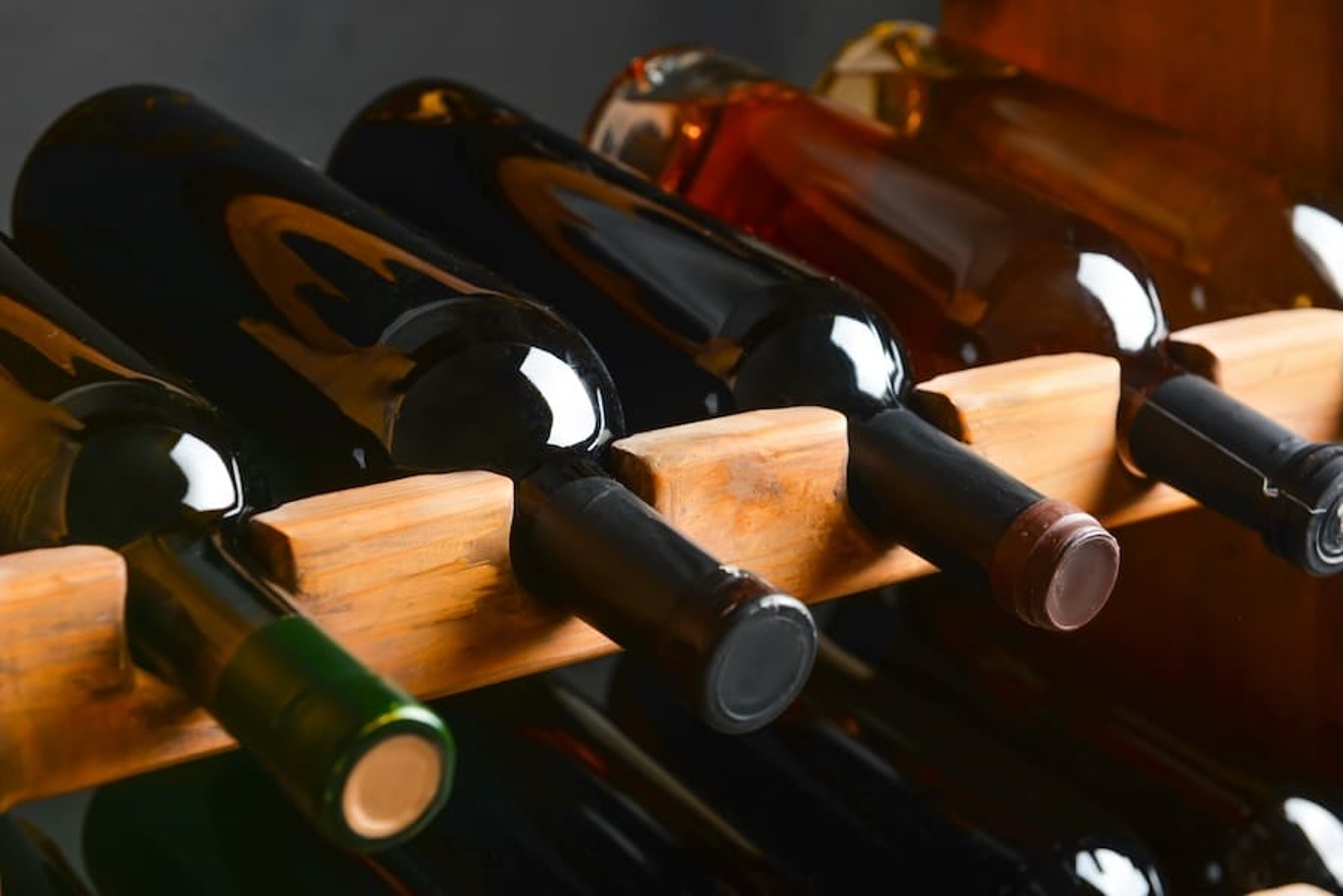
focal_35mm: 70
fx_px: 2612
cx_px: 672
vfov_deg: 19.5
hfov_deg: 28.8
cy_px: 448
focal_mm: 70
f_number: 8
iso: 250
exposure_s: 1/125
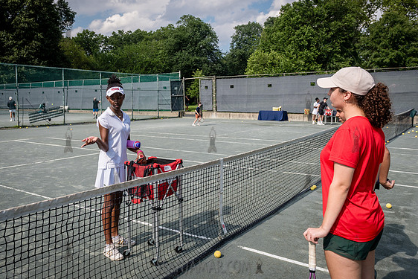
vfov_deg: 42.3
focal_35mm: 31
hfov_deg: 60.1
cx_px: 188
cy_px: 127
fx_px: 360
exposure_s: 1/1250
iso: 250
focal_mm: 24
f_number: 4.5
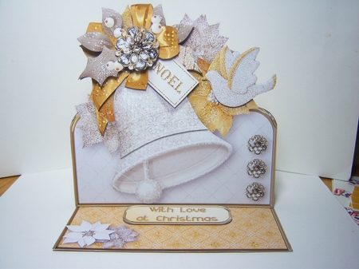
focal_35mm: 36
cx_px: 180
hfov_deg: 51.4
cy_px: 134
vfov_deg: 39.6
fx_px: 373
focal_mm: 7.5
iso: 160
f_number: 2.8
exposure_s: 1/60
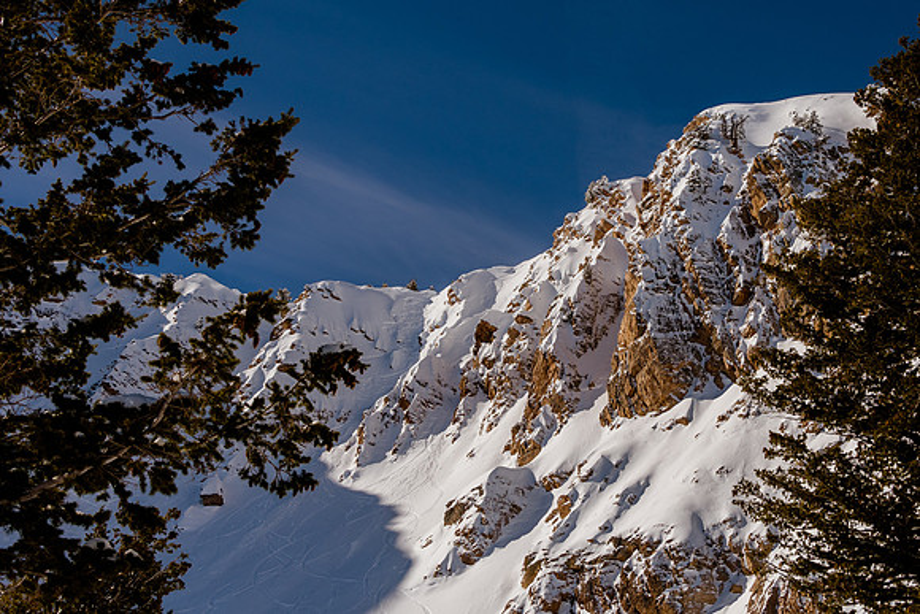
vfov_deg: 22.6
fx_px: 1529
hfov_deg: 33.4
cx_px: 544
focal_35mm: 60
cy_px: 232
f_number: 10
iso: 200
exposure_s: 1/1000
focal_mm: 31
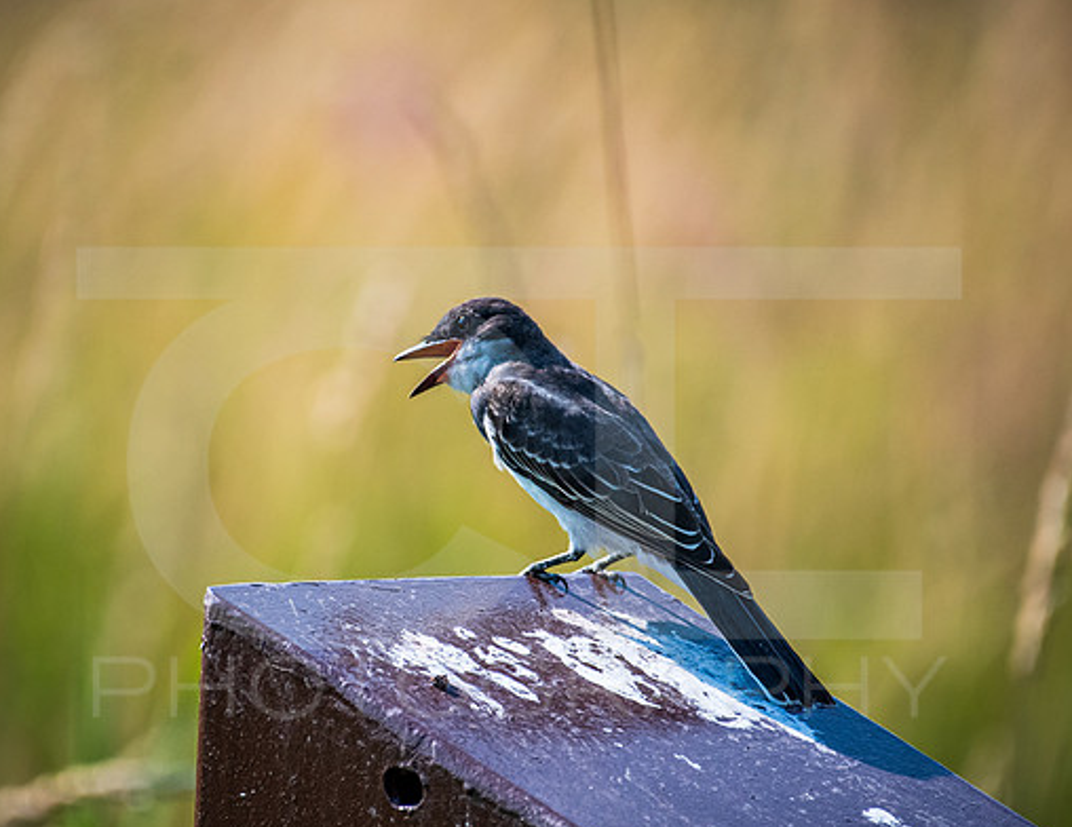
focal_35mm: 1105
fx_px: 34579
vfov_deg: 1.4
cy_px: 371
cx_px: 445
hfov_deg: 1.8
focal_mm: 500
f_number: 5.6
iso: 640
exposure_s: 1/3200
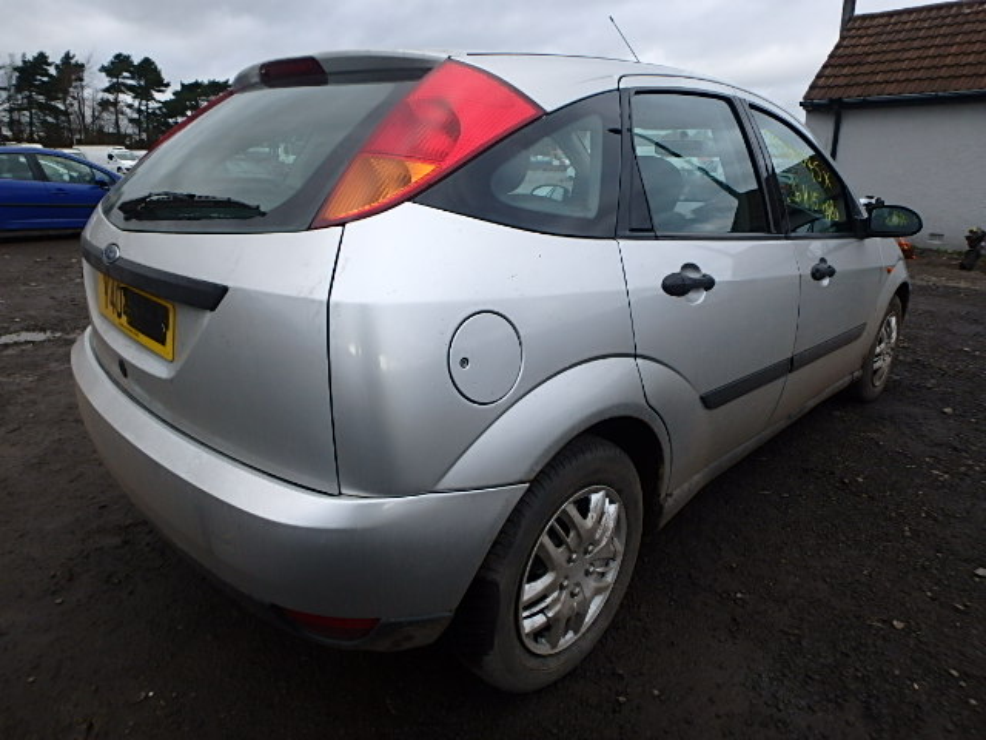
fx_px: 598
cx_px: 493
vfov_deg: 63.4
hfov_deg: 79.0
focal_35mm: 21
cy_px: 370
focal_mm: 3.7
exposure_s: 1/250
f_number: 3.5
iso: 125
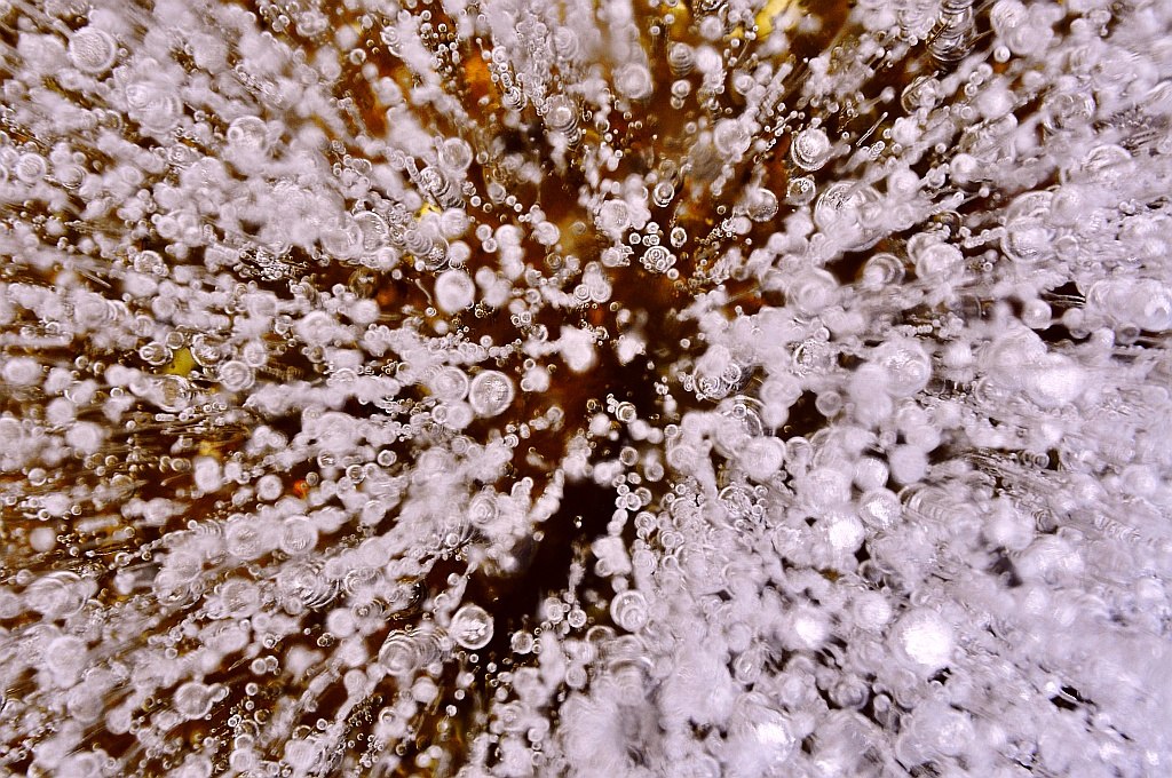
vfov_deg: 25.7
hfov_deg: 37.9
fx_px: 1707
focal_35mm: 52
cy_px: 389
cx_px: 586
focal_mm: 35
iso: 200
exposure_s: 1
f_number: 18
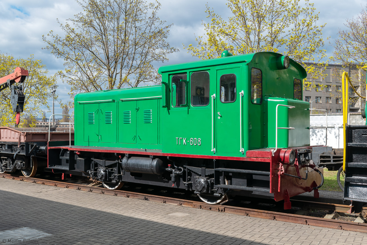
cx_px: 184
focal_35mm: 33
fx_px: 336
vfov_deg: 40.0
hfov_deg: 57.2
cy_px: 122
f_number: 8
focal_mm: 22
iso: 100
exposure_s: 1/250
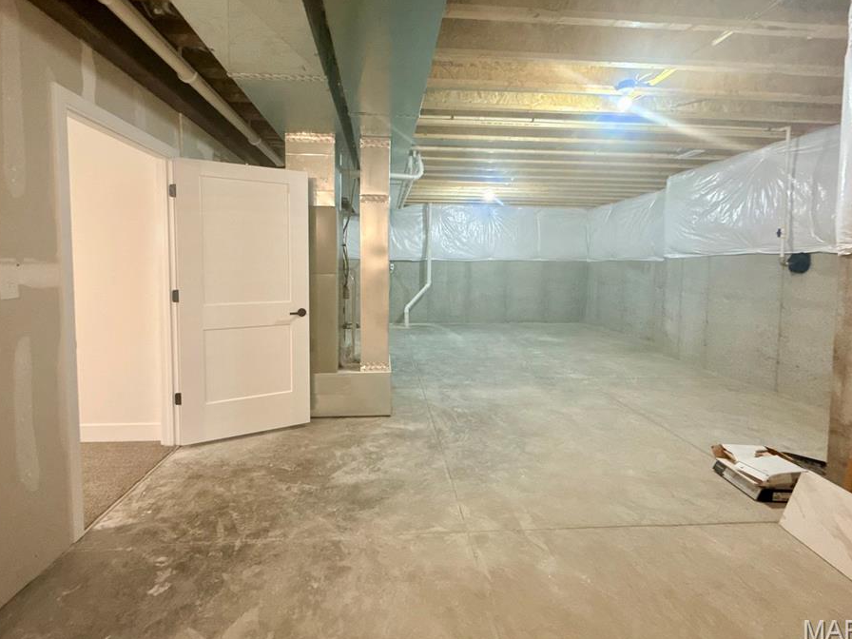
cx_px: 412
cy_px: 285
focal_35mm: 16
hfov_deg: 94.5
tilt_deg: -3.2
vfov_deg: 77.9
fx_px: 394
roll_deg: -1.1
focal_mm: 2.22
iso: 1000
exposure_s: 1/60
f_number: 2.2
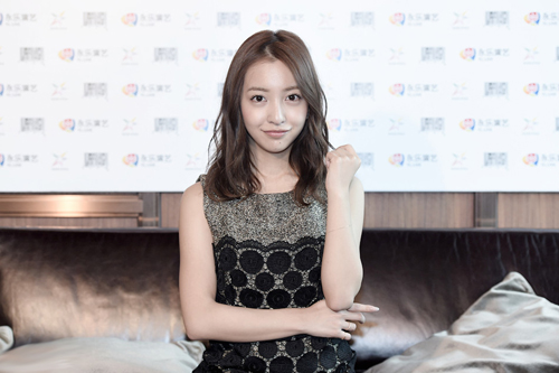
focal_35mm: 98
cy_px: 186
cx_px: 280
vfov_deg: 14.0
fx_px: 1521
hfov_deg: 20.8
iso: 800
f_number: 4.5
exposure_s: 1/250
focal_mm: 98
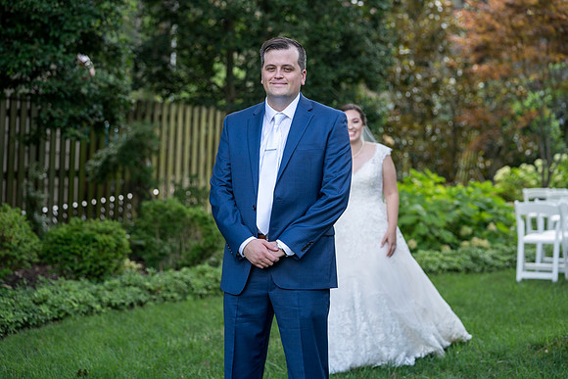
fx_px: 1641
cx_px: 284
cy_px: 190
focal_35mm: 104
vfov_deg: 13.2
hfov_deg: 19.6
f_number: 4
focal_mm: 104
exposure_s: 1/200
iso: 100
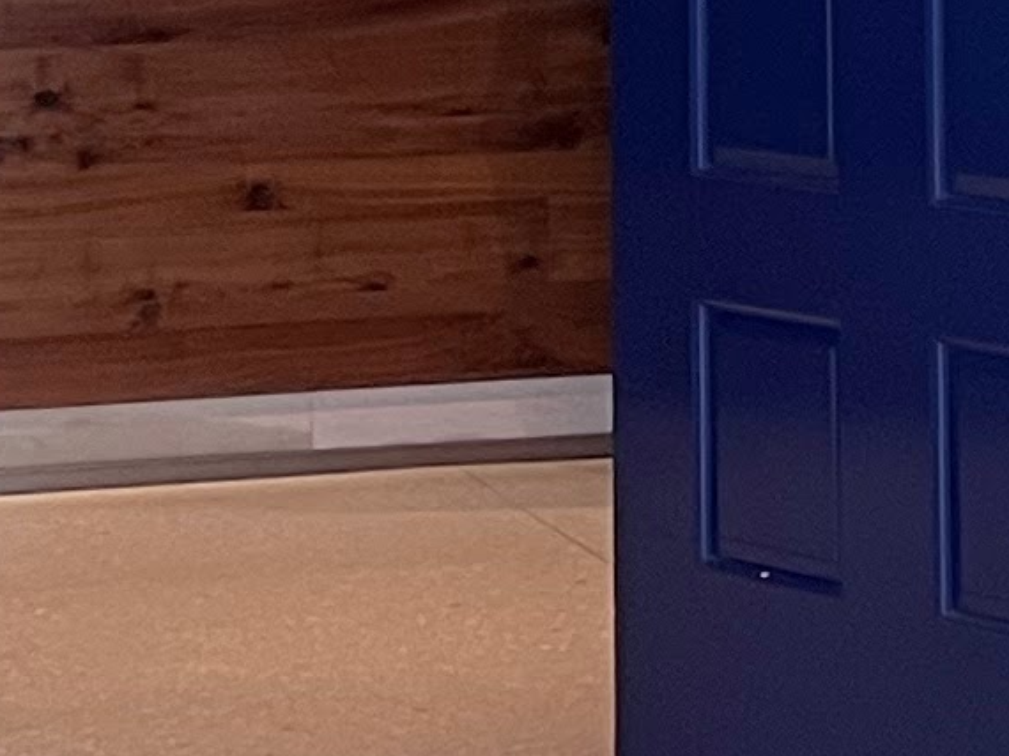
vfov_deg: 7.7
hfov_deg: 10.7
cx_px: 855
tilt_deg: +5.3
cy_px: -783
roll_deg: +1.4
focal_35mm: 184
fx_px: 5361
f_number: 1.5
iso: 125
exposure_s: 1/60
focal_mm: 5.7
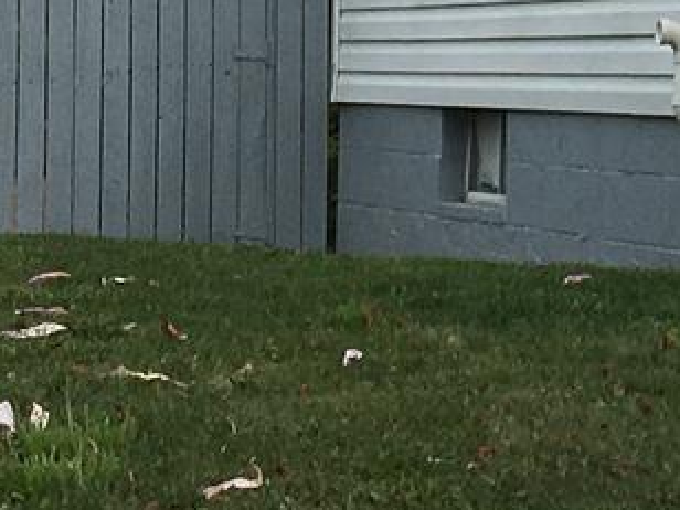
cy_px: -605
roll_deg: +0.2
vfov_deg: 7.3
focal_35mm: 193
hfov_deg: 10.0
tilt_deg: +11.3
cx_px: 971
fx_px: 3791
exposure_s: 1/1241
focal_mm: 4.15
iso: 25
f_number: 2.2
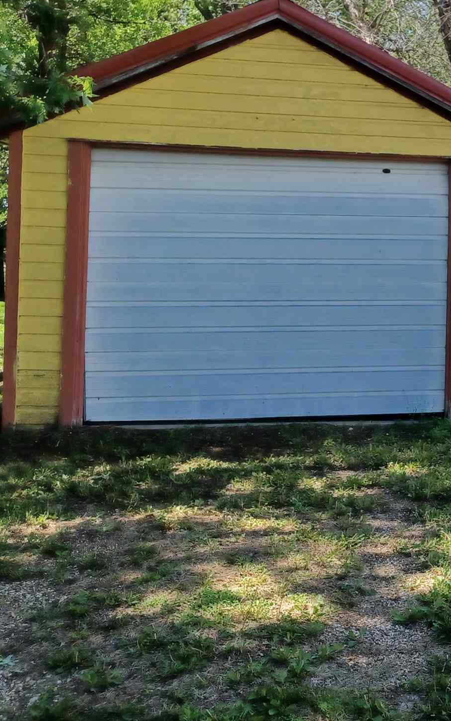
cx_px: 628
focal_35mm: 56
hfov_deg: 20.6
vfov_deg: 36.1
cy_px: 277
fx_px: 1101
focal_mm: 4.6
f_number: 1.8
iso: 32
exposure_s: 1/331
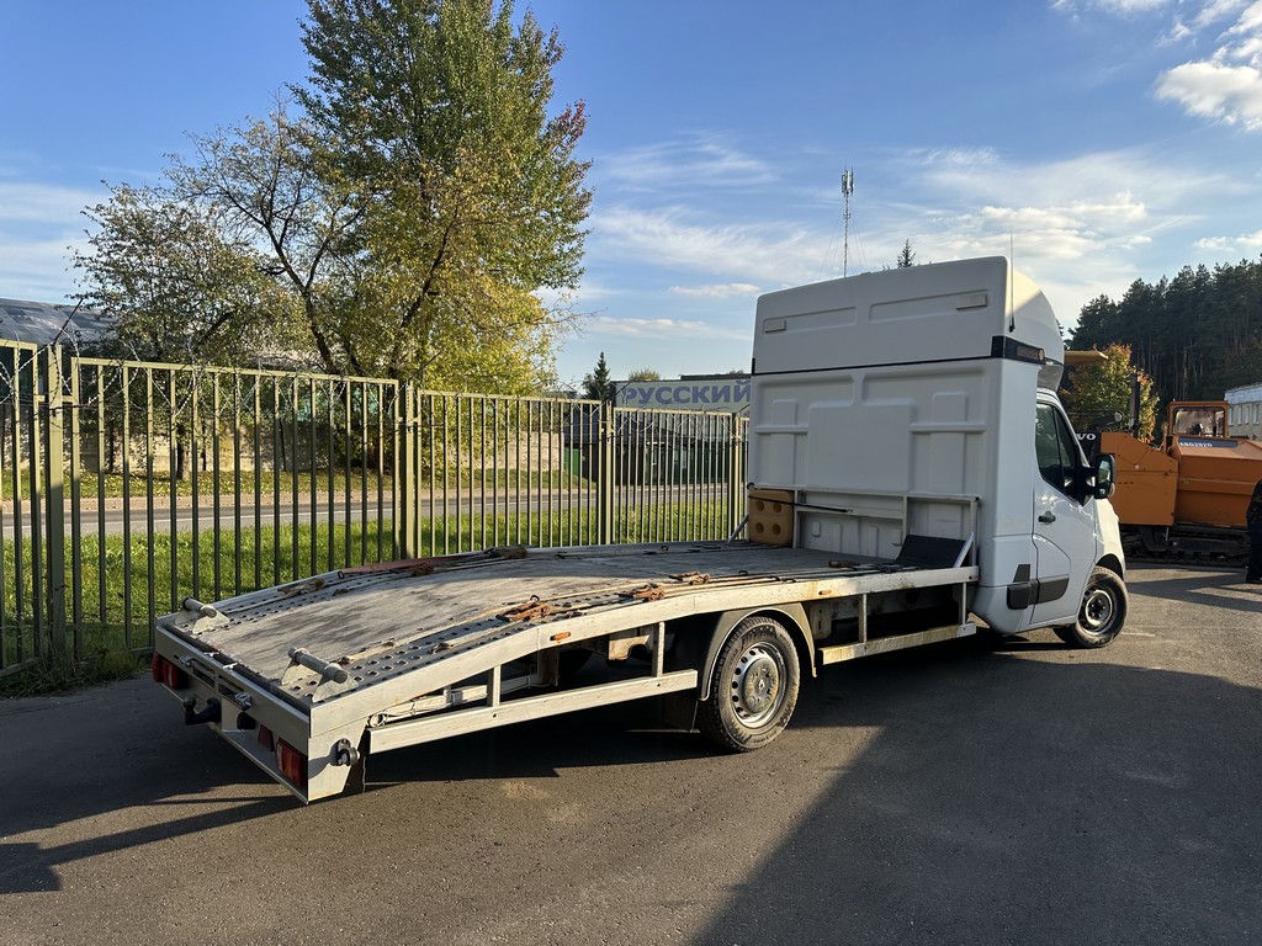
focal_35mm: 24
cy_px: 473
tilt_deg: +0.0
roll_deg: +1.4
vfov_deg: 56.8
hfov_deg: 71.6
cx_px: 631
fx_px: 875
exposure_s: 1/2203
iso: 80
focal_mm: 6.86
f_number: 1.78
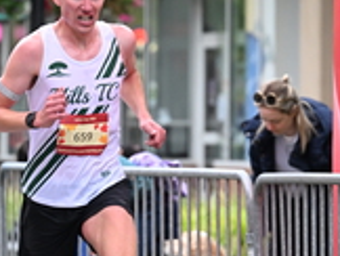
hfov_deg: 6.1
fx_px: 3177
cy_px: 36
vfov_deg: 4.6
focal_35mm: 323
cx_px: 140
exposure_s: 1/800
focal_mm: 99
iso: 1600
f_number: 2.8
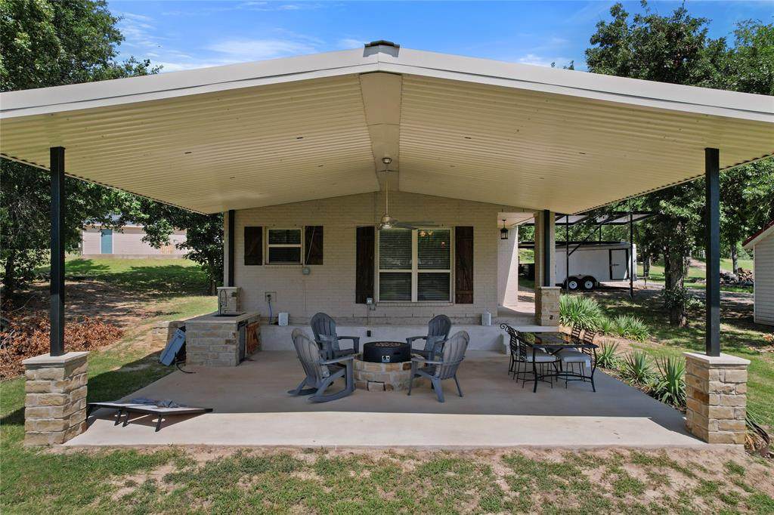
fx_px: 473
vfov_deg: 57.2
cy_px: 258
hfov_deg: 78.6
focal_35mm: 22
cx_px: 387
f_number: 2.8
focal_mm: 8.38
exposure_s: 1/160
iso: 150
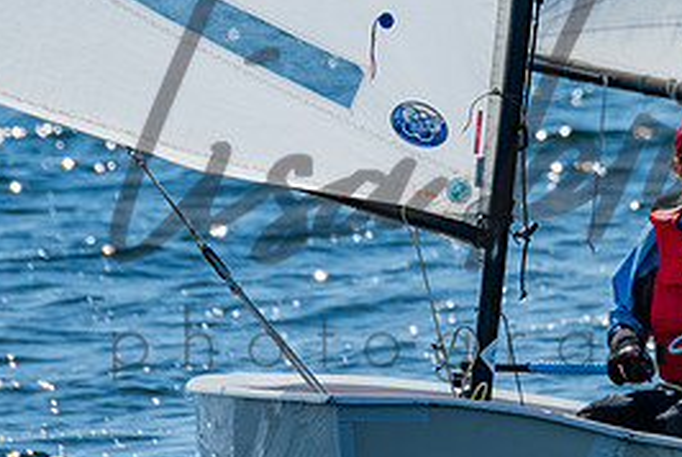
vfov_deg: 1.2
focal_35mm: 1194
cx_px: 833
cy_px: 108
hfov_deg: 1.7
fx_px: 22644
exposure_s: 1/500
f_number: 8
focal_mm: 370
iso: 100
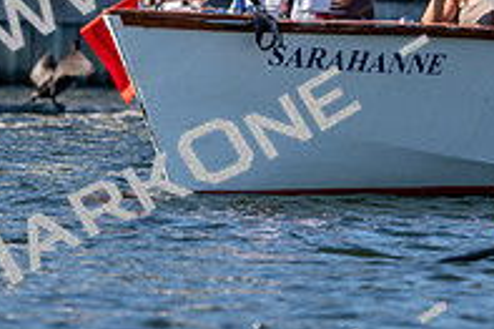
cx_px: 286
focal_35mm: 892
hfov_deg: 2.3
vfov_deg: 1.5
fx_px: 12230
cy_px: 59
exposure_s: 1/1600
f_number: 6.3
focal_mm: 303
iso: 320
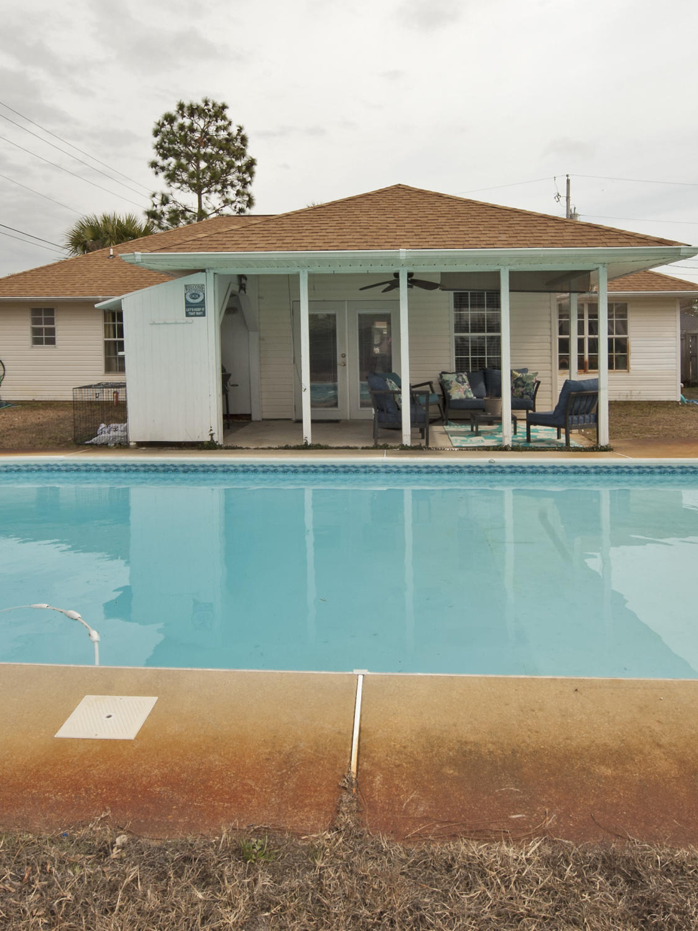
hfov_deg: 51.3
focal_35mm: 27
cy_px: 356
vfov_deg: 64.5
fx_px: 726
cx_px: 345
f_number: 14
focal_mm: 14
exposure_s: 1/250
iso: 400
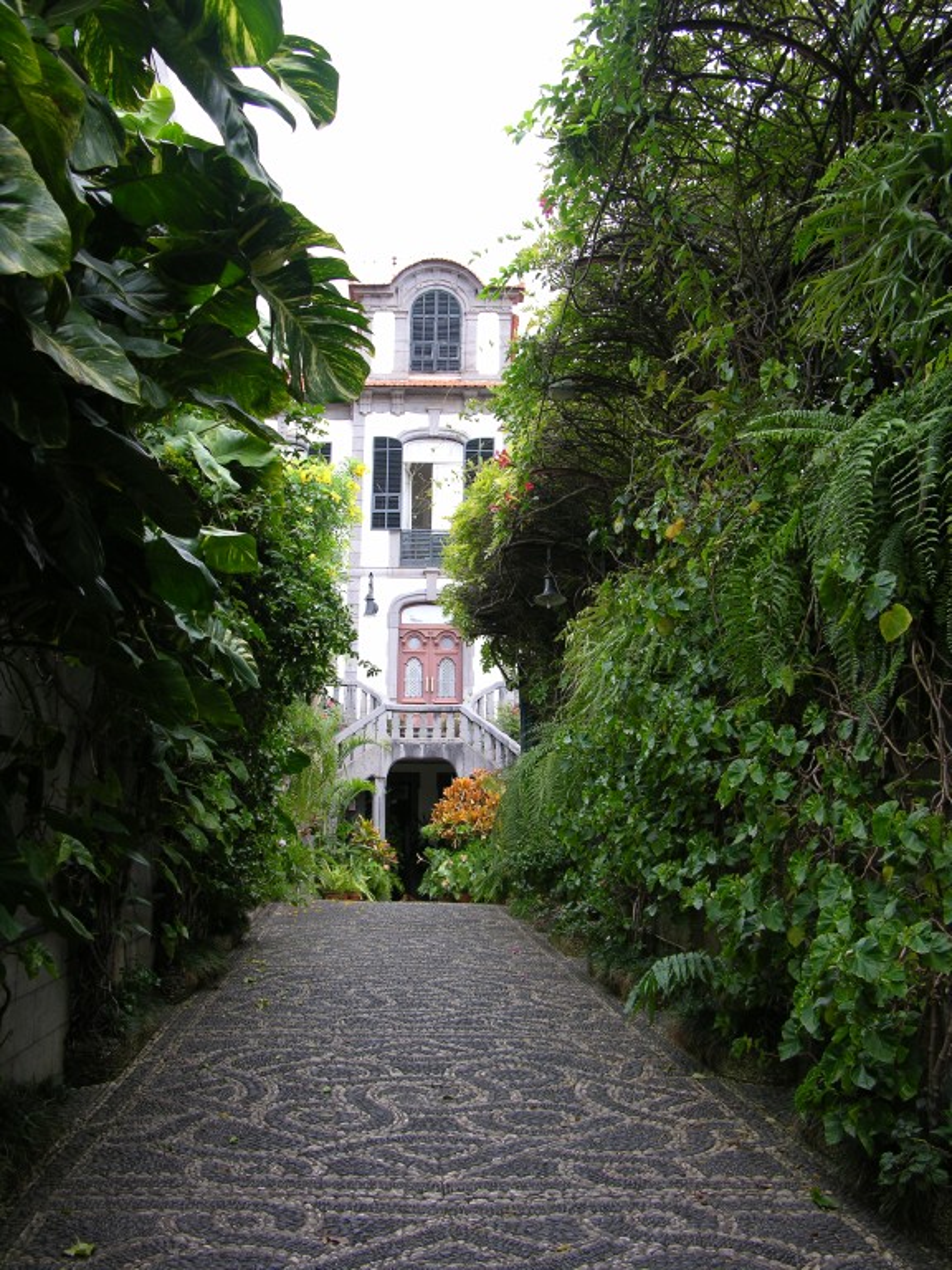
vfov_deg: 52.6
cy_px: 635
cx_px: 476
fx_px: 1283
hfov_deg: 40.7
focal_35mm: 35
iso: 50
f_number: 3.5
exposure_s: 1/76.2
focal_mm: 8.9
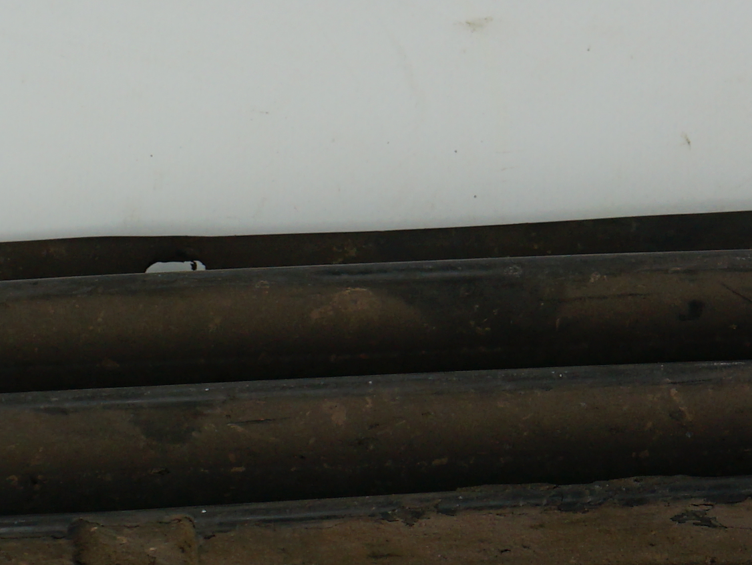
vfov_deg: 8.8
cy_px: 383
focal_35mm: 169
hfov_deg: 11.4
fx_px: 3672
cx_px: 916
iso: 200
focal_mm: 33
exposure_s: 1/160
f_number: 8
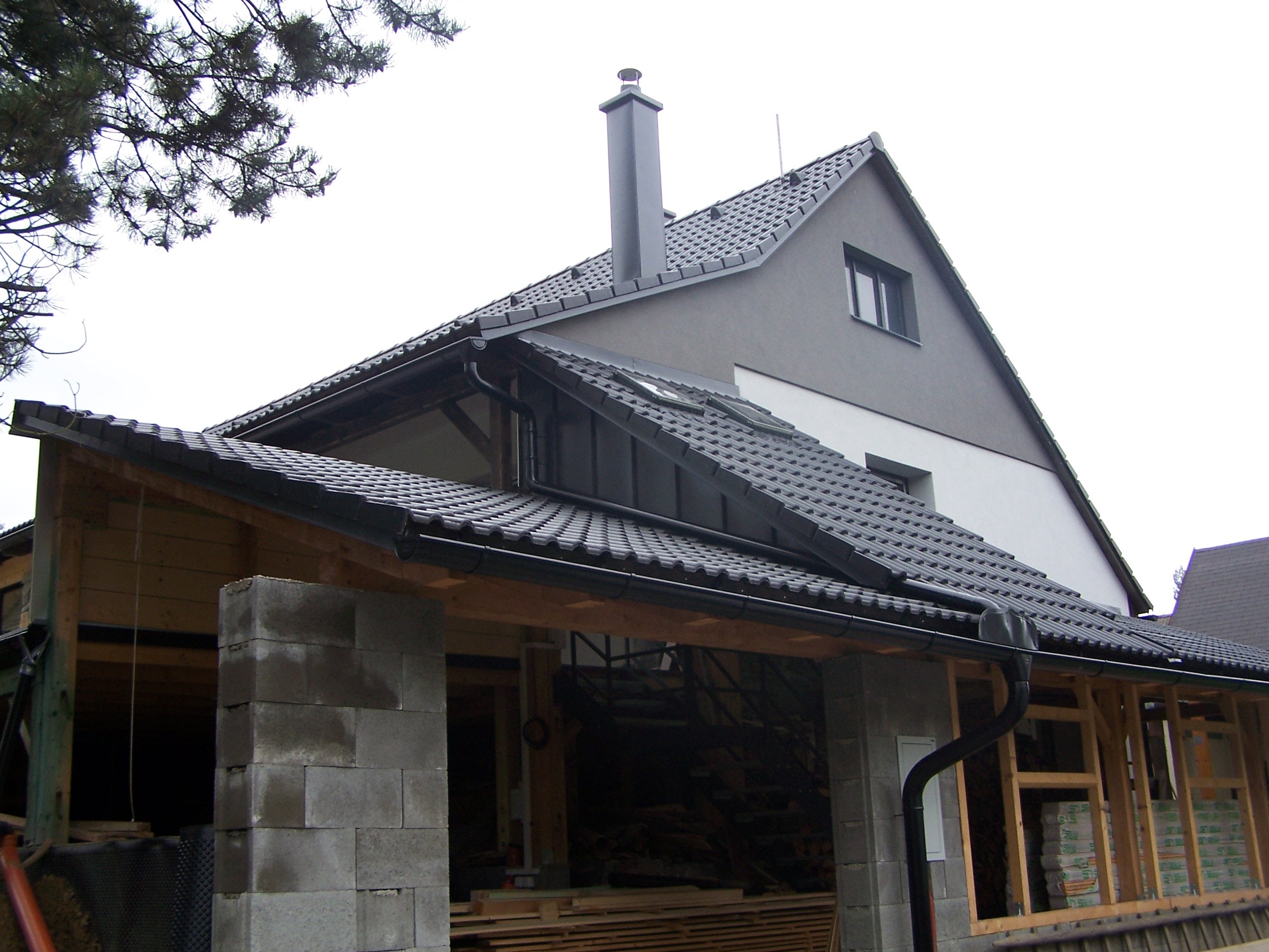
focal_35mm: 38
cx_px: 634
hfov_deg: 49.0
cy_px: 476
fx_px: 1393
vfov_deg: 37.7
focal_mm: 6.3
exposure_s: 1/250
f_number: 2.8
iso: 80
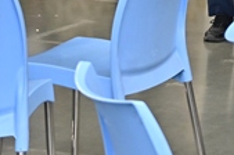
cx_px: 508
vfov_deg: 5.5
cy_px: -236
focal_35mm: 237
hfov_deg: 8.2
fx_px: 1538
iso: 800
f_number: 4
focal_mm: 39
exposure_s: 1/125
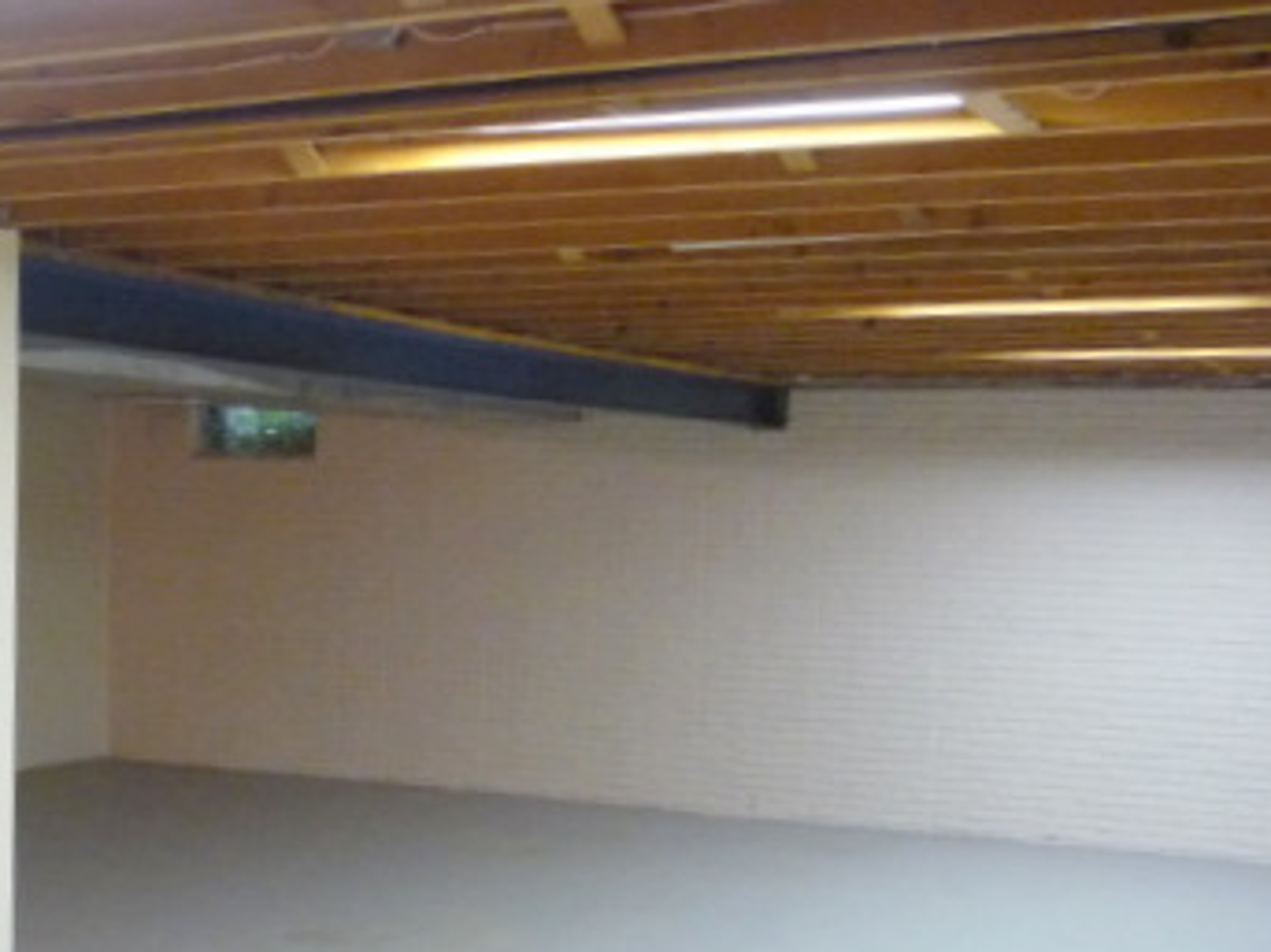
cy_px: 693
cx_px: 330
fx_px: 2055
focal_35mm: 56
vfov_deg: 25.8
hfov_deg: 33.7
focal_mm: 5.2
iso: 400
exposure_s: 1/13
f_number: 3.3
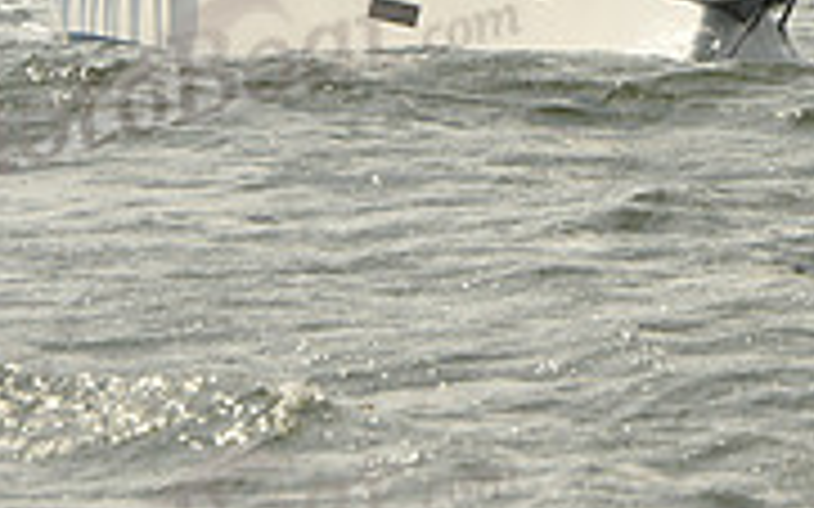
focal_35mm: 571
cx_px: 756
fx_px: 12663
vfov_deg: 2.3
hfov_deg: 3.7
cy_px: -214
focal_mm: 175
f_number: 9
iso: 320
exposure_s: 1/1600
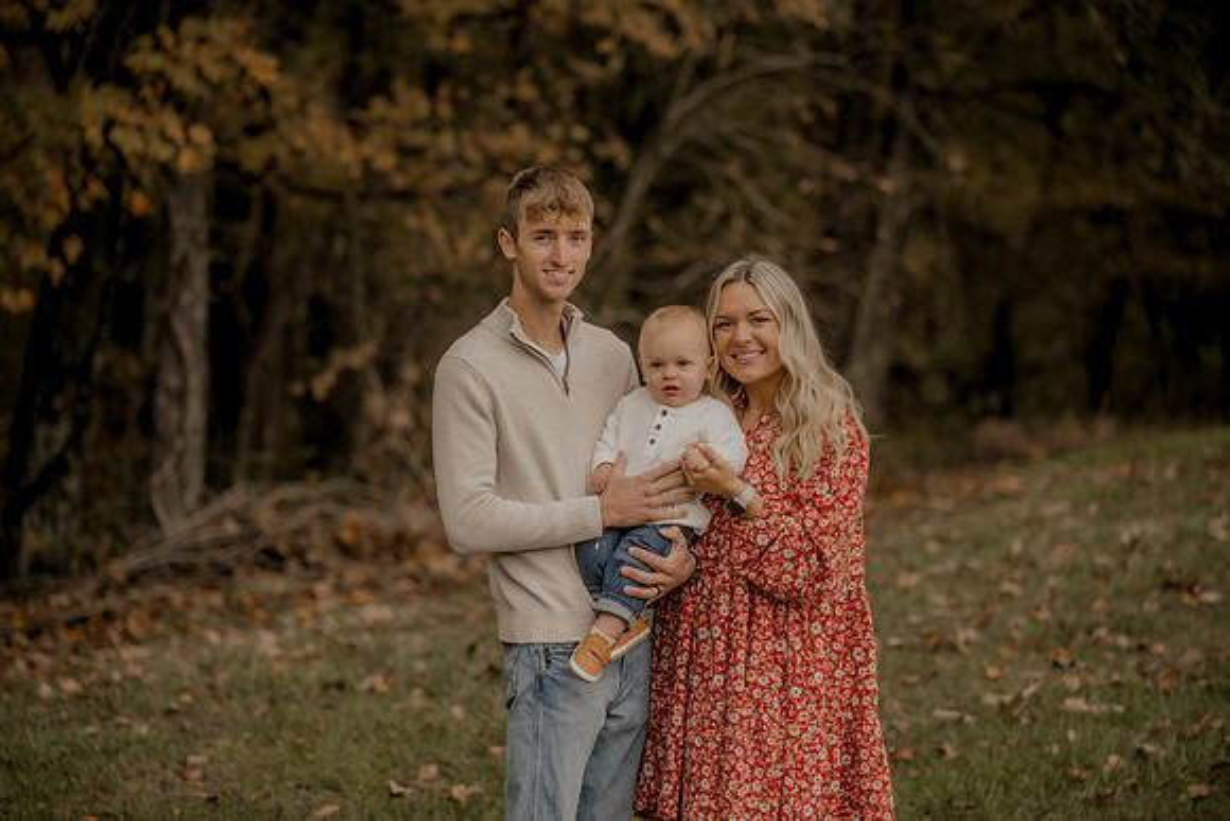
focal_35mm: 125
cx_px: 615
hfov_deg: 16.4
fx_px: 4272
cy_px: 410
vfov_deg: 11.0
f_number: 2.8
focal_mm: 125
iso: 250
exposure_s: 1/125
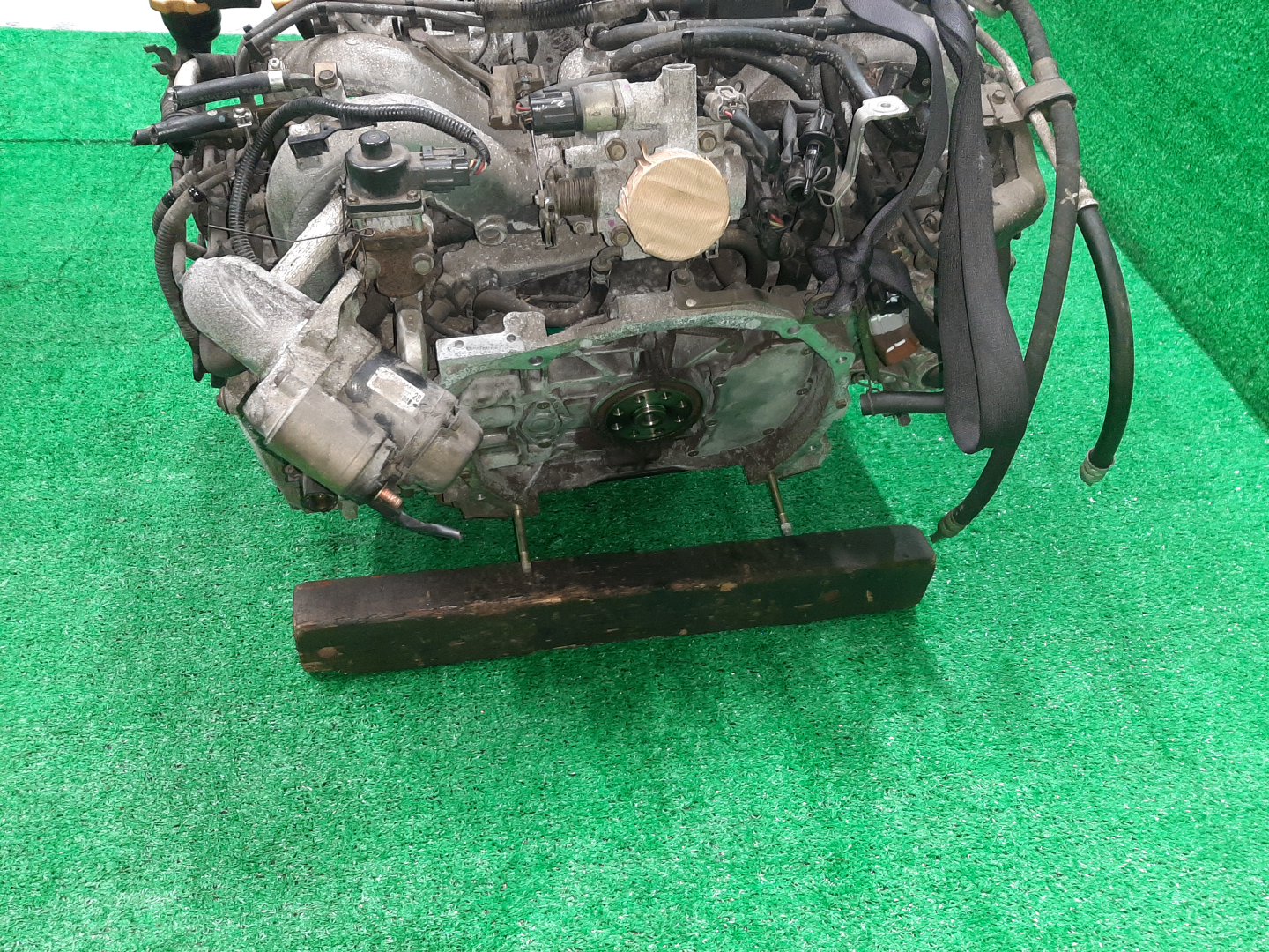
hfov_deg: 67.3
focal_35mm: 26
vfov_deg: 53.1
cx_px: 634
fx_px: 953
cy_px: 476
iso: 167
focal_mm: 3.93
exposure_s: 1/25
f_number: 1.7
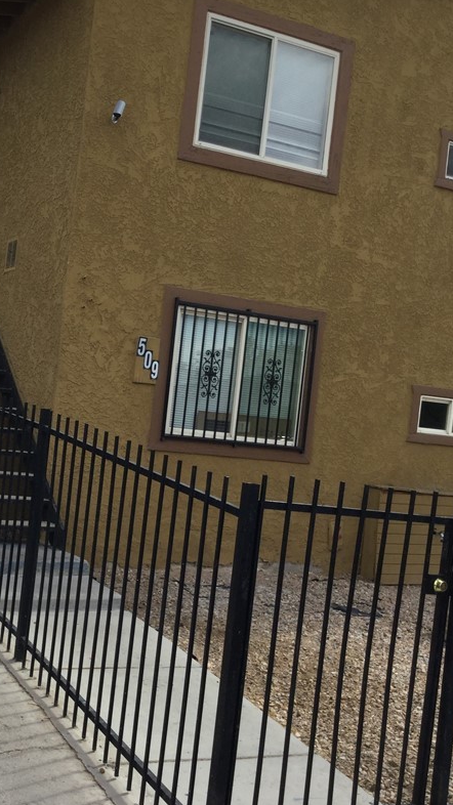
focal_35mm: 44
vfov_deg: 46.4
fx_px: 940
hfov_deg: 26.6
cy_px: 414
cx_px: 85
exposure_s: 1/926
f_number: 2.4
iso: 25
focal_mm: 3.3
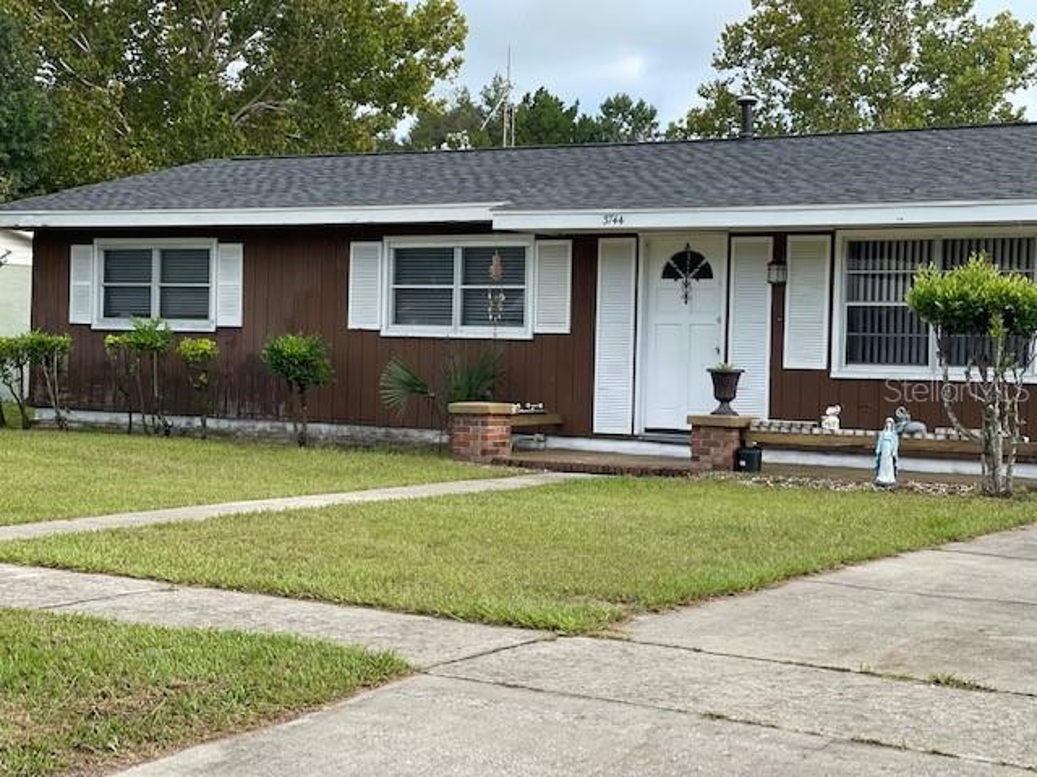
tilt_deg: -0.9
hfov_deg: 30.3
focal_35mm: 64
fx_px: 1917
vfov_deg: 22.9
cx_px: 518
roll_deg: -1.4
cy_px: 388
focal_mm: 7.5
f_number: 2.2
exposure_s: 1/338
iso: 20
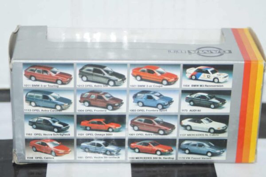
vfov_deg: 11.4
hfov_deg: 17.1
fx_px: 887
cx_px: 133
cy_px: 88
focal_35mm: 120
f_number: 5.6
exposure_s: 1/60
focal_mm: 80
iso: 800
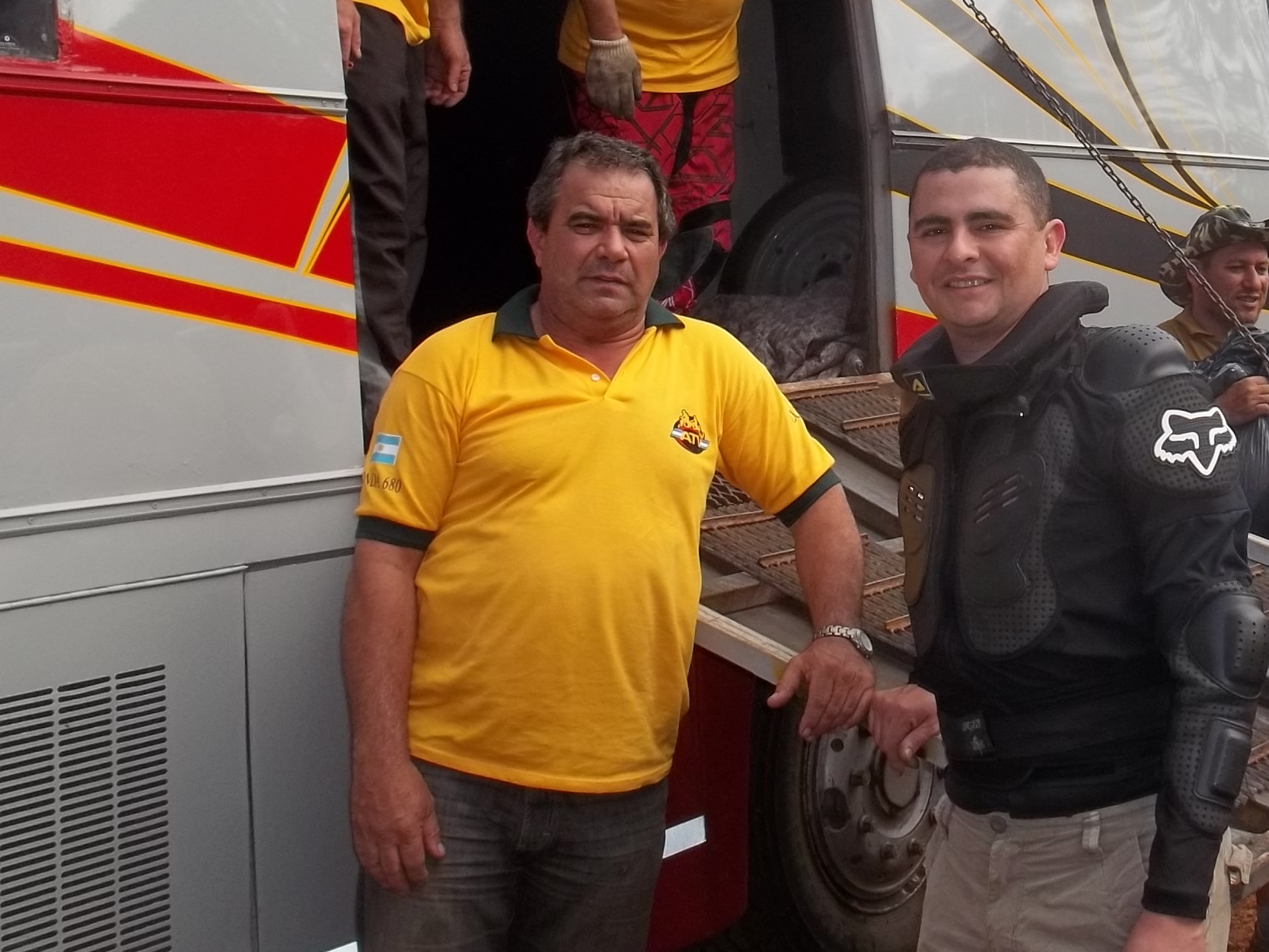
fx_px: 2090
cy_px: 241
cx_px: 999
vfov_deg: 25.4
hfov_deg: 32.9
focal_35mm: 57
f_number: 3.3
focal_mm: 5.9
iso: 64
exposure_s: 1/500
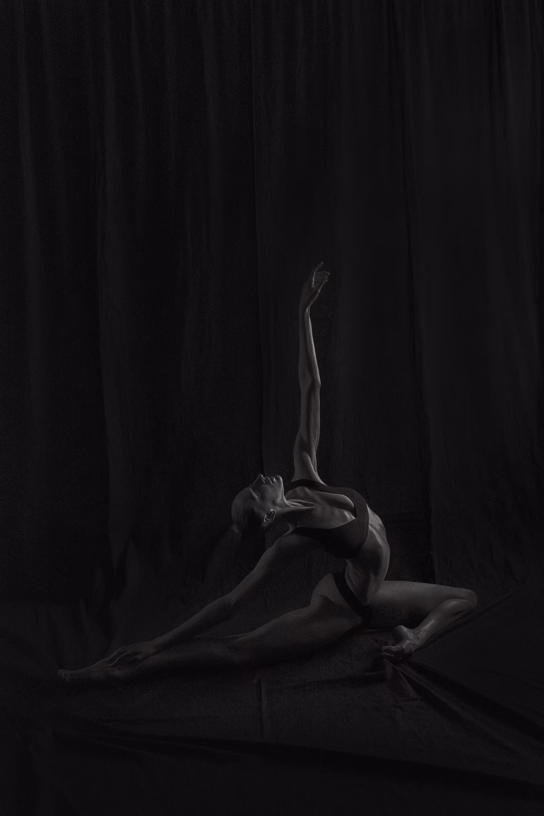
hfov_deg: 37.9
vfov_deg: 54.4
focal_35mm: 35
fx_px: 793
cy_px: 408
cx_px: 272
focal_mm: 23
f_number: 4
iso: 12500
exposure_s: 1/125
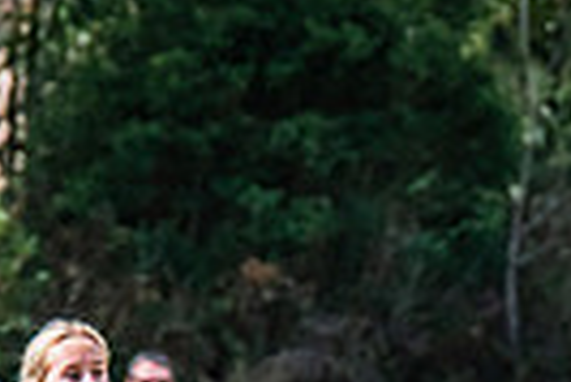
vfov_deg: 0.7
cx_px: 955
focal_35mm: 2001
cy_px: 781
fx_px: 31772
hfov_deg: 1.0
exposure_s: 1/1250
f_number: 11
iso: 800
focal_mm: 420
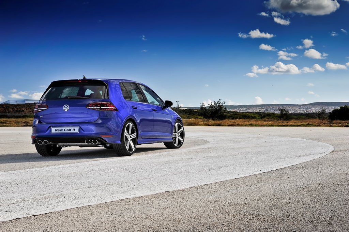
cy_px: 116
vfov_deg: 24.6
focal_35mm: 55
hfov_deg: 36.3
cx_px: 174
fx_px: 533
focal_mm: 55
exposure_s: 1/160
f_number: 10
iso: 100
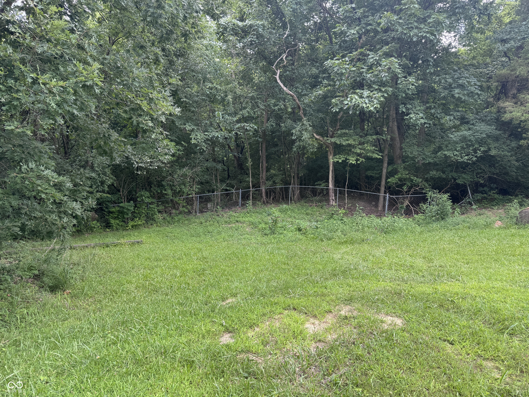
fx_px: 367
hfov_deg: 71.6
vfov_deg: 56.8
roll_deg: -1.9
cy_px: 198
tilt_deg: -2.3
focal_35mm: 24
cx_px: 264
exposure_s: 1/422
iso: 80
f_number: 1.78
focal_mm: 6.76
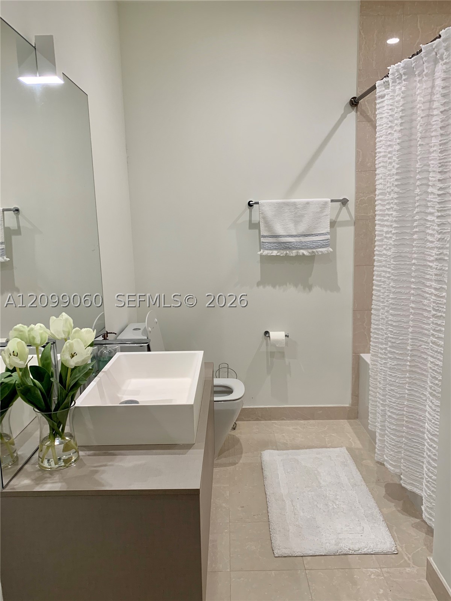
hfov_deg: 53.1
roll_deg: +1.6
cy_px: 300
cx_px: 226
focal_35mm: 26
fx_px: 452
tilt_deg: -9.9
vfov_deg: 67.3
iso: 80
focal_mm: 4.25
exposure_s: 1/120
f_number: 1.8
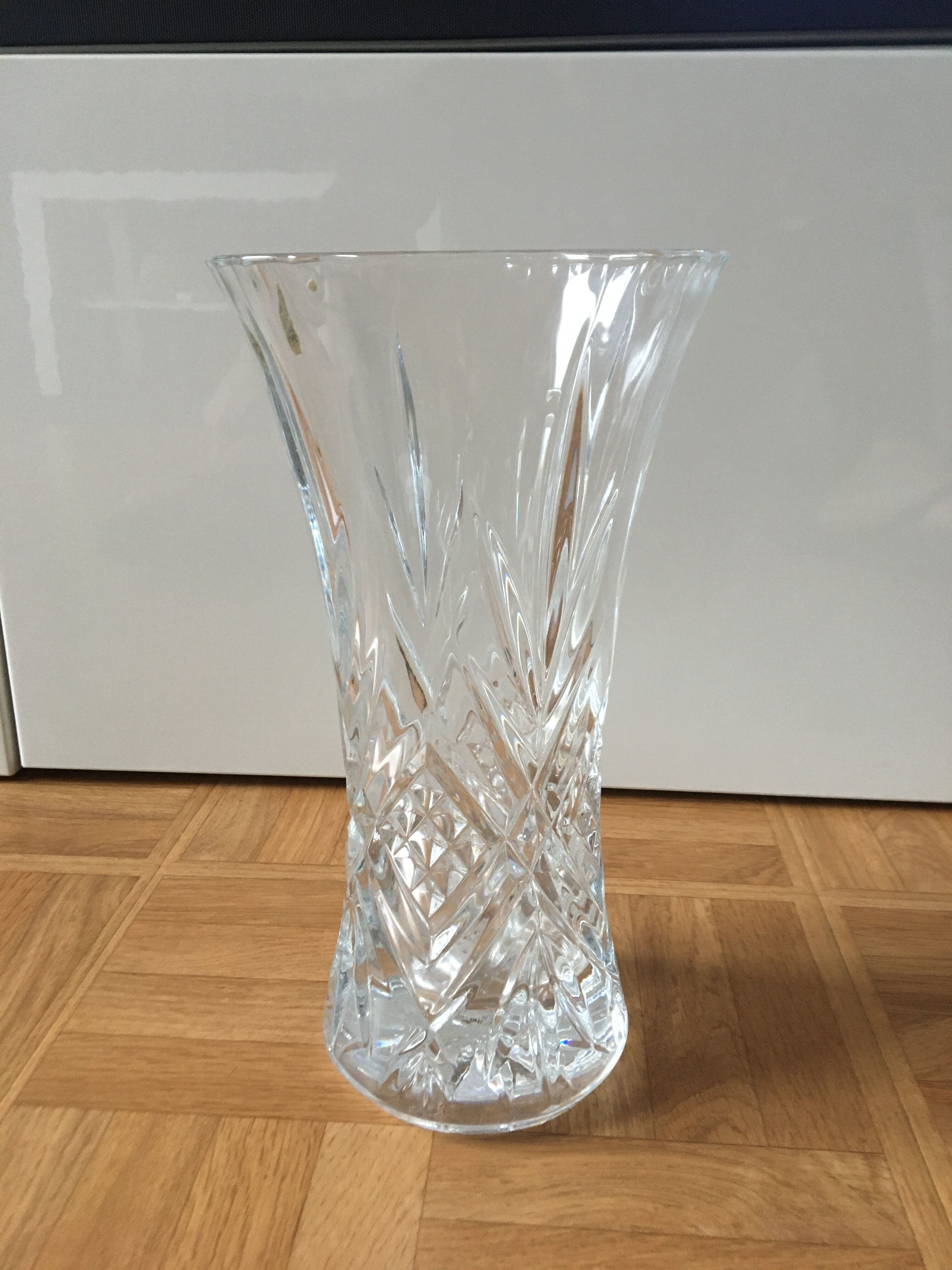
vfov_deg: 61.7
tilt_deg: -19.7
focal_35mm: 29
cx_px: 476
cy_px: 635
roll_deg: +0.7
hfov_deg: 48.2
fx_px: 1063
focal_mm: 4.15
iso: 200
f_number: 2.2
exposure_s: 1/33
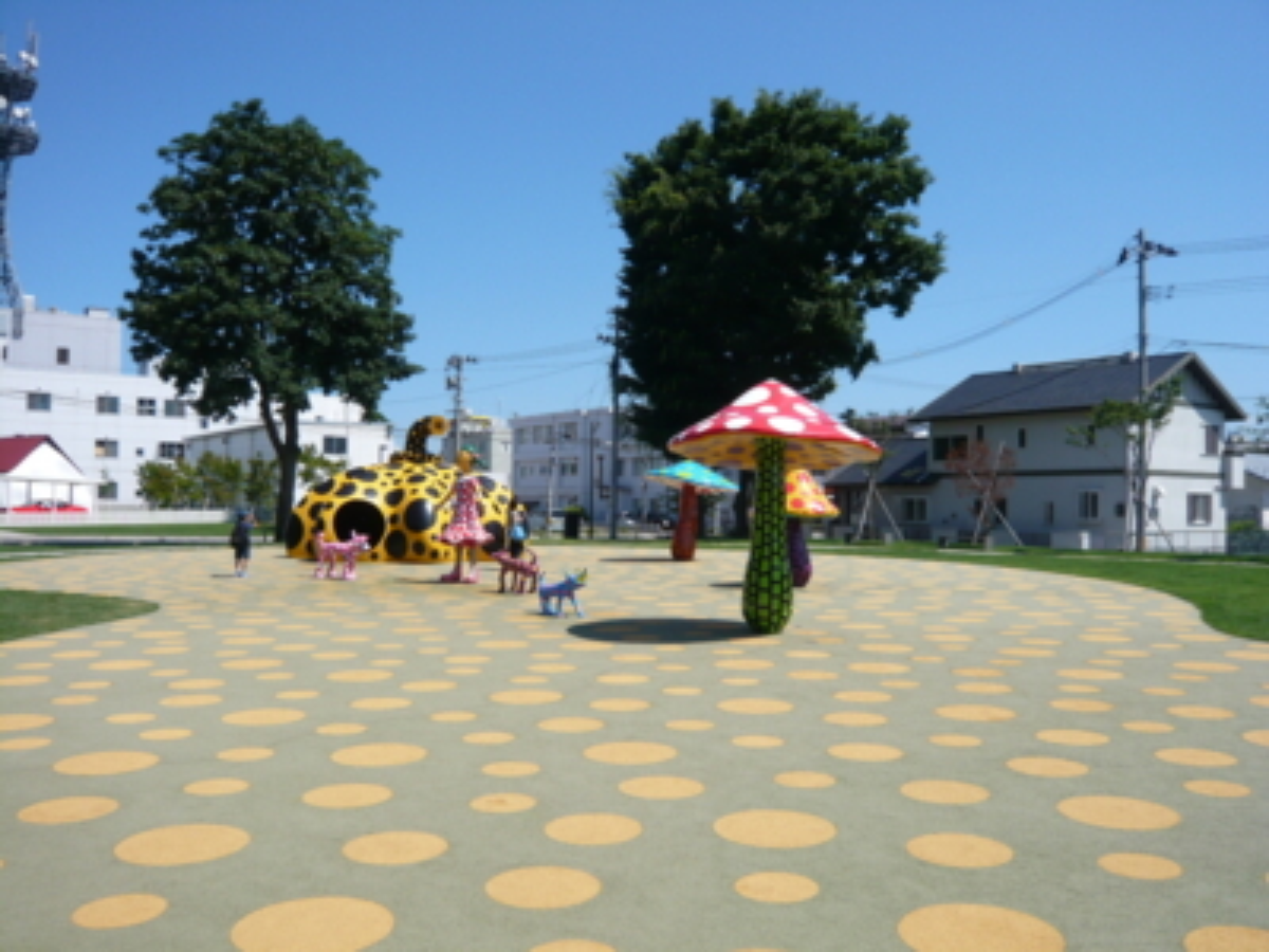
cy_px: 476
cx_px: 634
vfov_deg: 49.7
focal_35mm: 28
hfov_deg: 63.4
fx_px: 1026
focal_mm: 4.6
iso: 100
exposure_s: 1/200
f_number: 8
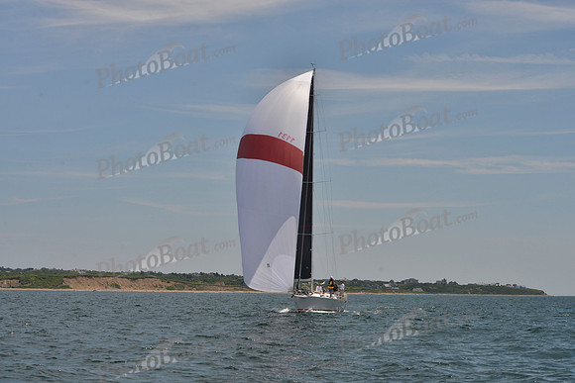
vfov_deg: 19.5
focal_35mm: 70
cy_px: 192
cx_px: 288
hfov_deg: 28.8
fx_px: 1118
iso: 400
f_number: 10
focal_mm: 70
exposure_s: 1/800
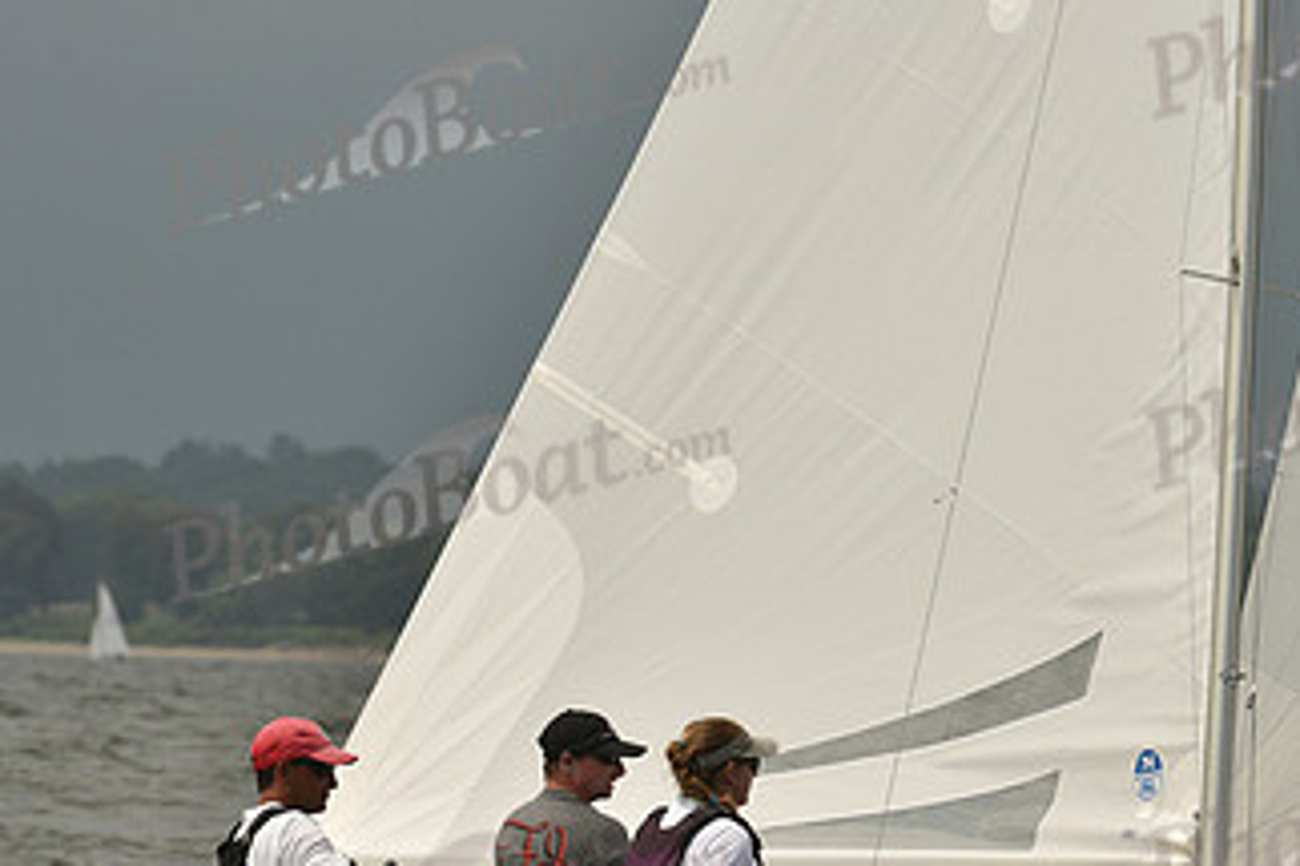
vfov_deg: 3.1
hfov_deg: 4.6
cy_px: 651
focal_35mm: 449
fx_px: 16205
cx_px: 942
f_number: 9
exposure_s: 1/1250
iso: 320
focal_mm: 250
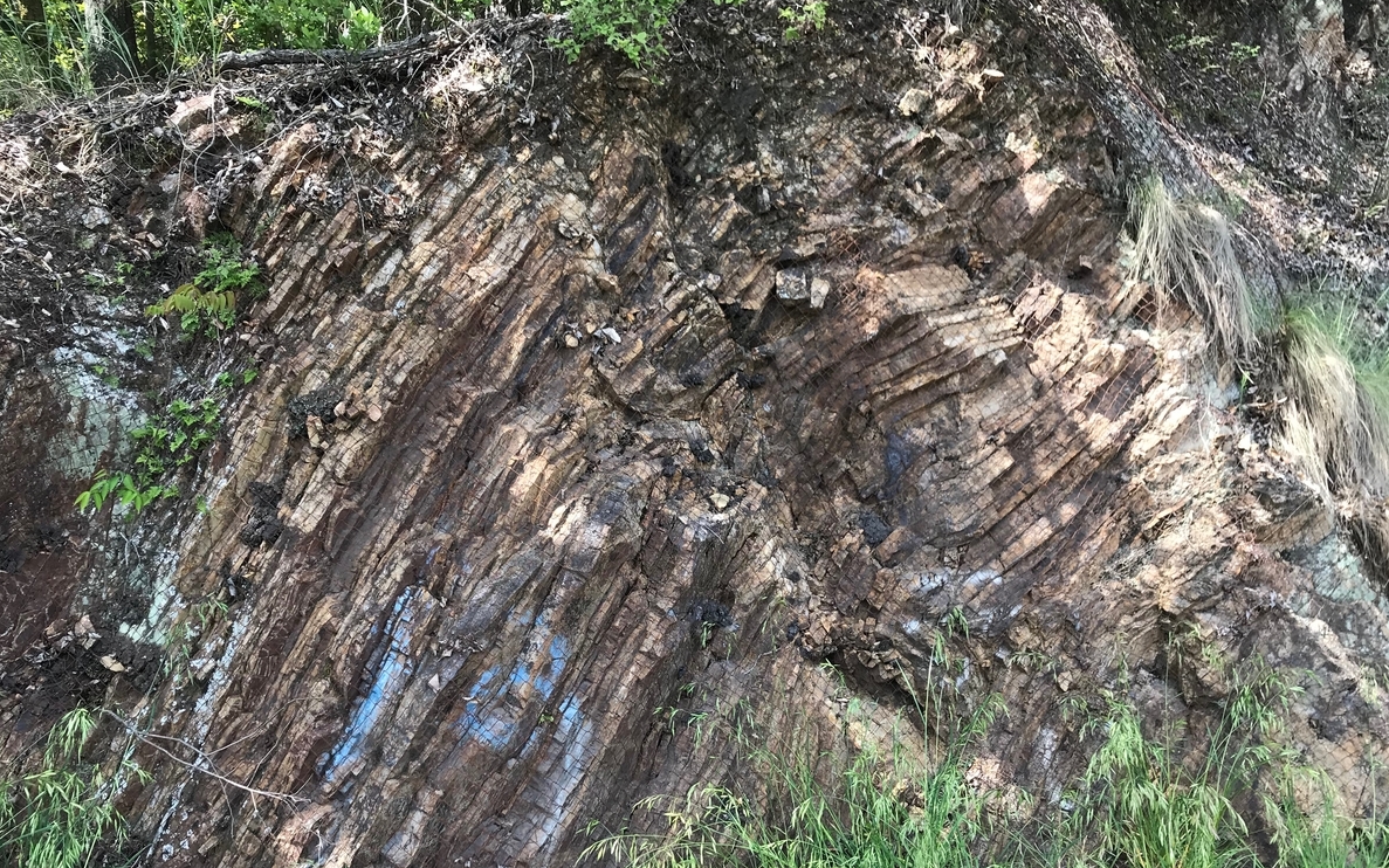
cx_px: 690
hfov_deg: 62.9
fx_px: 1136
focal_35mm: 30
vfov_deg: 41.7
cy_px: 504
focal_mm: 3.99
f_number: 1.8
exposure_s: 1/330
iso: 20
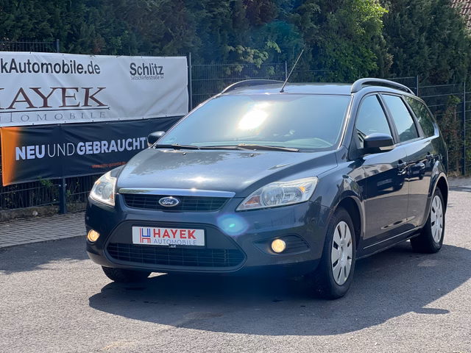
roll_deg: +2.3
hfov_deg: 25.3
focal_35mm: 77
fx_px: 1048
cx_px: 236
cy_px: 176
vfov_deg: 19.1
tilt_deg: -5.6
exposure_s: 1/550
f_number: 2.8
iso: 32
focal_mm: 9
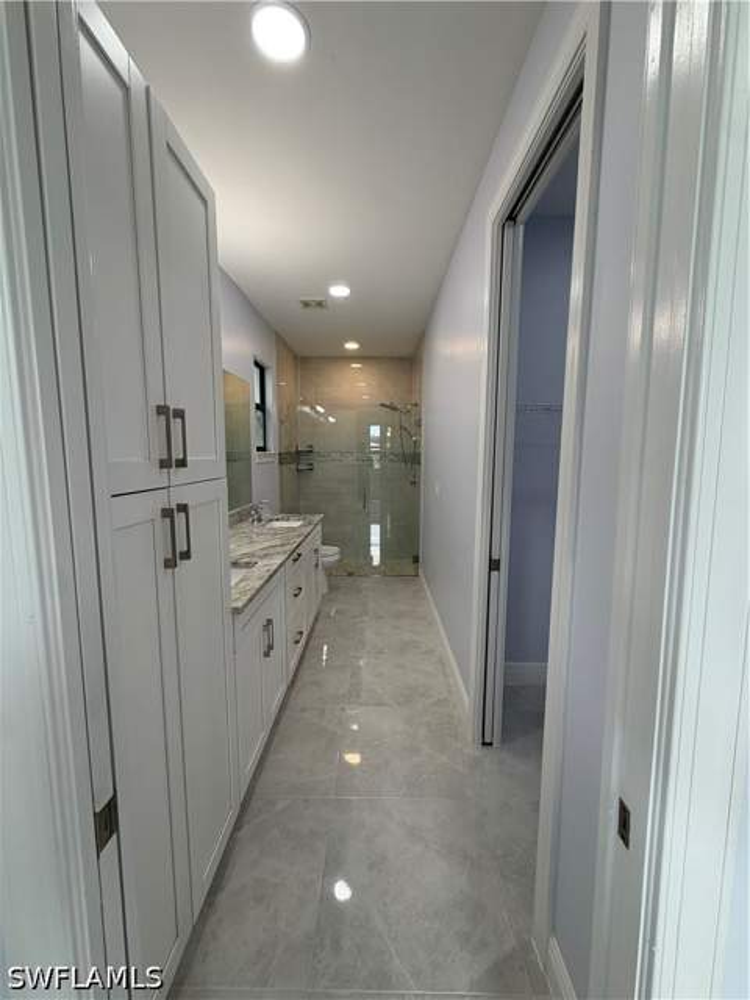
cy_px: 500
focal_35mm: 14
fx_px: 404
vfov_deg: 102.1
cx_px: 375
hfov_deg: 85.7
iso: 100
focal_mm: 2.22
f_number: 2.2
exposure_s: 1/120
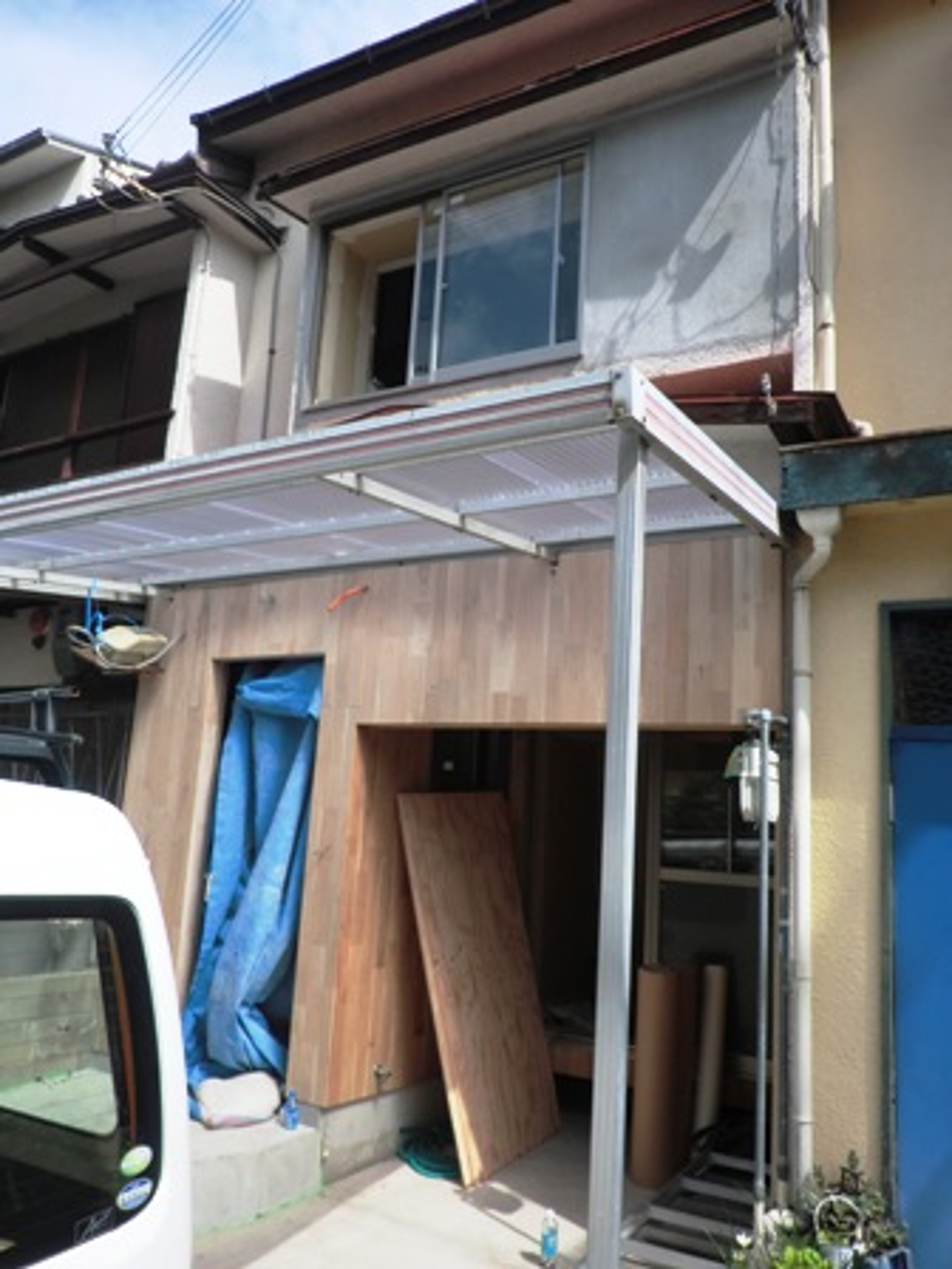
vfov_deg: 67.3
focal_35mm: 26
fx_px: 953
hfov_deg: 53.1
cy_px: 634
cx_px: 476
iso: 50
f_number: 7.9
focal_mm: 4.7
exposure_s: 1/160
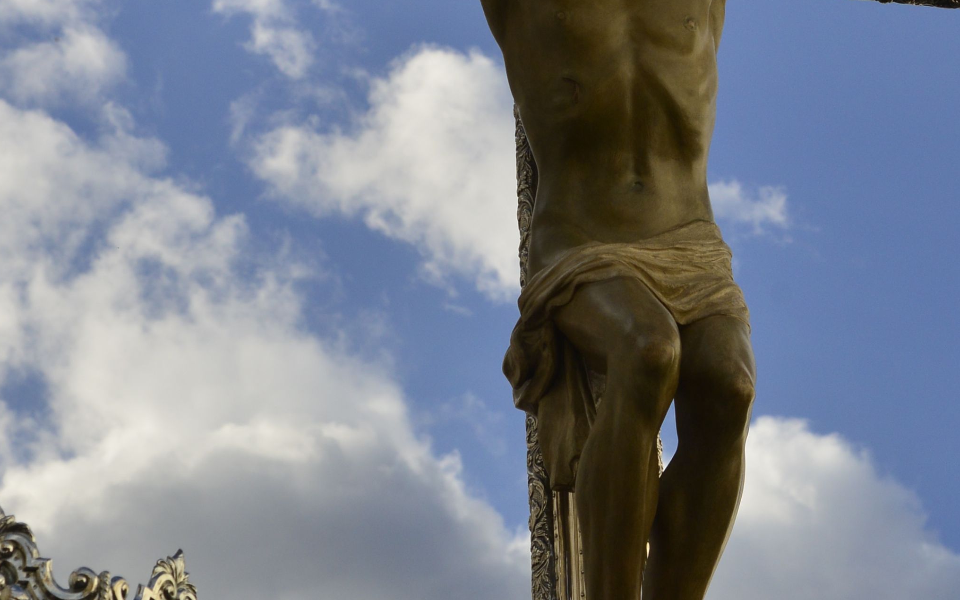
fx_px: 3767
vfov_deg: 9.1
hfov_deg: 14.5
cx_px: 629
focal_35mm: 144
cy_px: 114
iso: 400
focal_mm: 52
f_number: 8
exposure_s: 1/1250
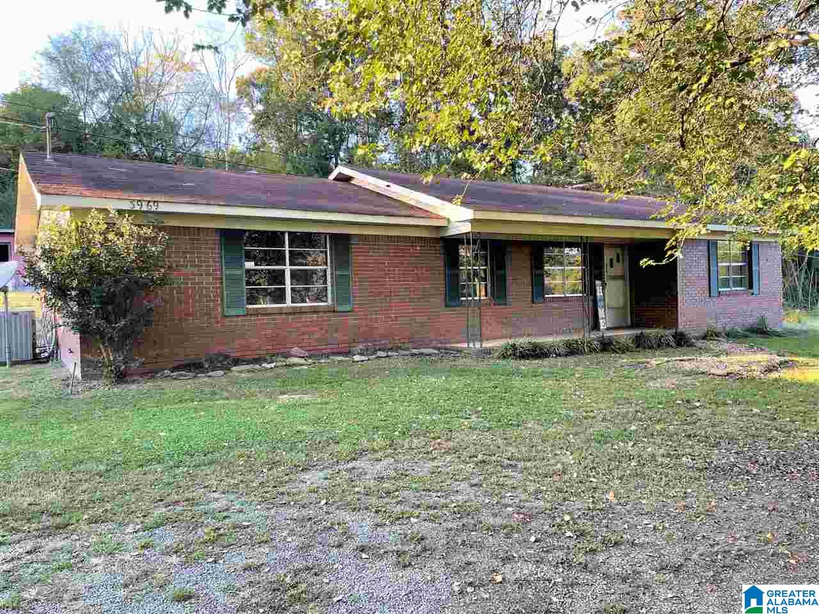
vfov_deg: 53.1
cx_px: 410
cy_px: 307
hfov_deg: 67.3
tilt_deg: -1.6
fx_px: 615
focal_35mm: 26
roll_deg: +1.4
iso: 50
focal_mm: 5.1
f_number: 1.6
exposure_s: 1/121
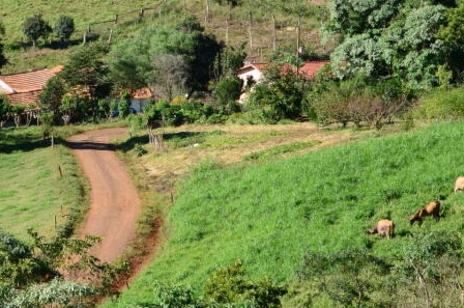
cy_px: 37
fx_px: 2380
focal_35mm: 185
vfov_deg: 7.4
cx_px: 2
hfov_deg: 11.0
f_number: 8
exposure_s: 1/320
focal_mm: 46
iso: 320
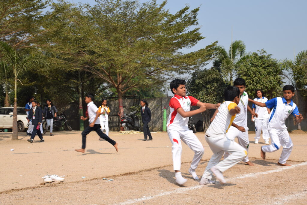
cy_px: 102
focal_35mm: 52
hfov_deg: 37.8
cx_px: 154
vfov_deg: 25.8
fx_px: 448
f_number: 11
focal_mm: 35
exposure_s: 1/200
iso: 100
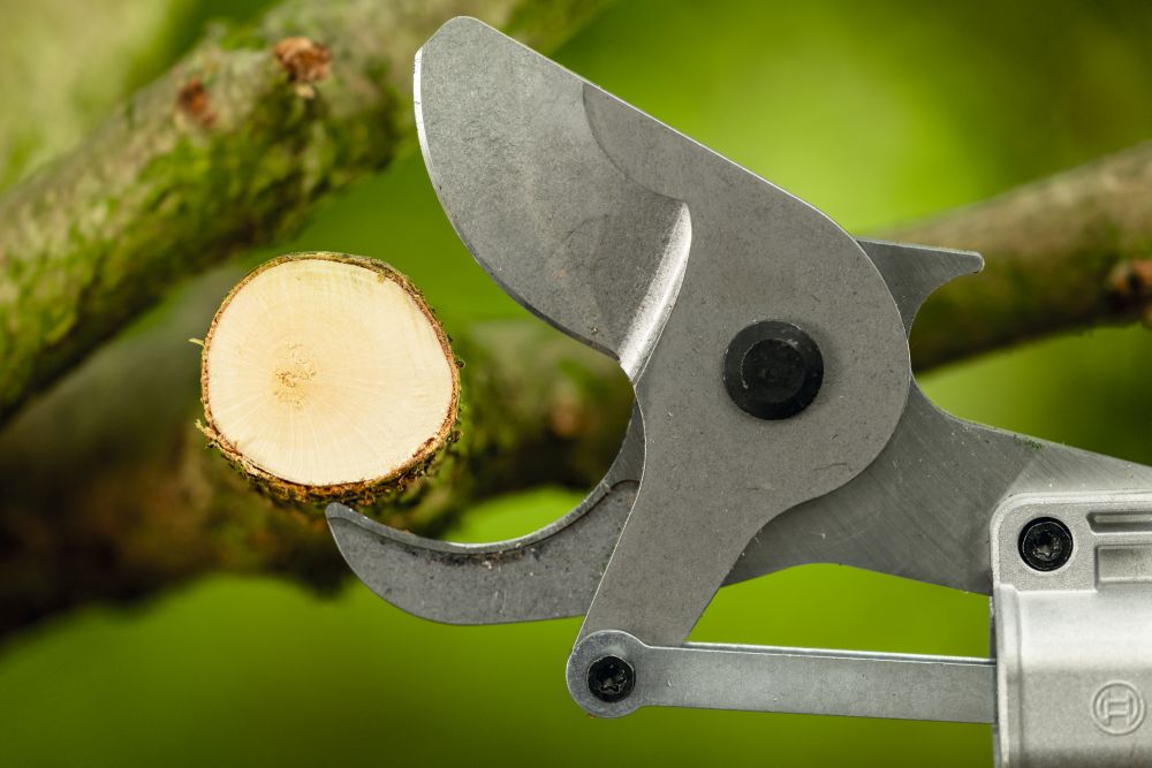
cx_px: 576
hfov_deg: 10.6
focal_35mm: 194
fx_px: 6208
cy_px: 384
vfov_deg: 7.1
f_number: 4
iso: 800
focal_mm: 194
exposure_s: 1/80
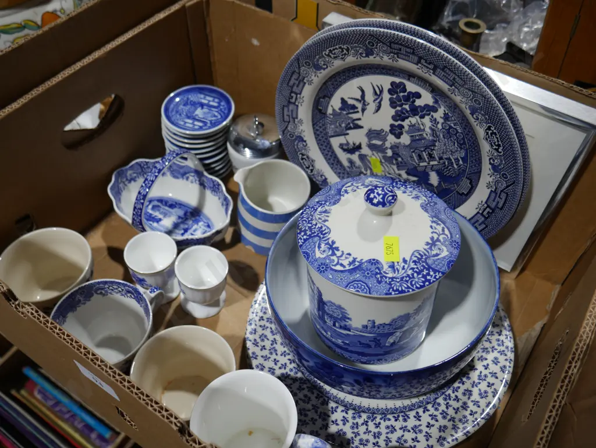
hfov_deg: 59.9
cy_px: 224
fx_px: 517
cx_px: 298
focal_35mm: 30
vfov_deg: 46.8
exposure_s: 1/125
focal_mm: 15
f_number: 3.6
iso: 200
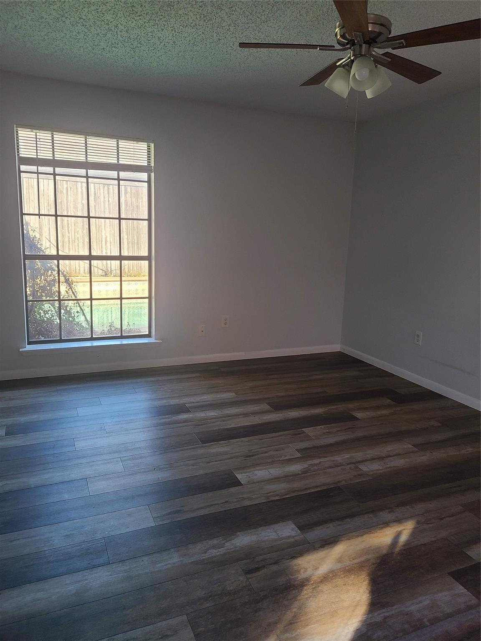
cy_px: 320
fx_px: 482
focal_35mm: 26
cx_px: 240
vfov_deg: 67.3
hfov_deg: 53.1
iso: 80
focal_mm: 5.4
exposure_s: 1/120
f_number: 1.8
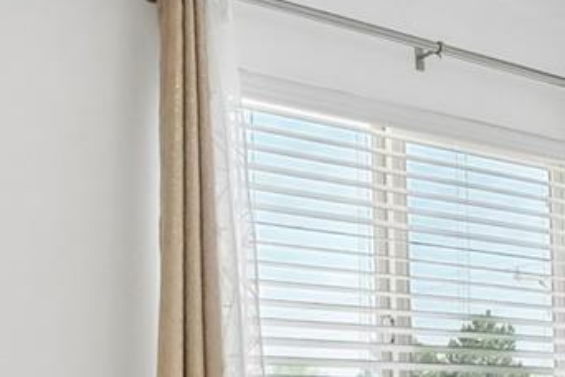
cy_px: 425
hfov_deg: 23.5
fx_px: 1114
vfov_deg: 18.4
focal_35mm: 71
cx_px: 819
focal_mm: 10
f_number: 8
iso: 800
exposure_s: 1/50
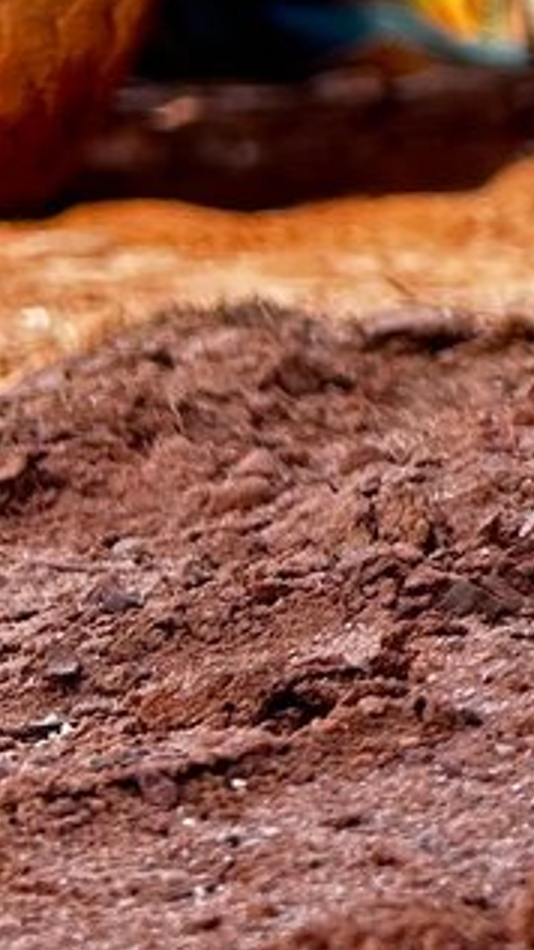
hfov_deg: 7.9
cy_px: -115
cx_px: 1269
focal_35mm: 143
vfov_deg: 14.6
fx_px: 3604
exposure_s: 1/597
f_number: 1.5
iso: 50
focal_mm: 5.7
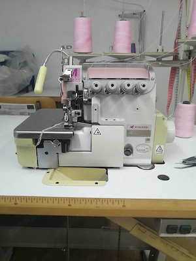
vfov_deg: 65.3
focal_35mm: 27
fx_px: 204
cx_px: 98
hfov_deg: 51.4
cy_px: 130
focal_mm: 3.62
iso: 250
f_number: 1.8
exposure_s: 1/33.3
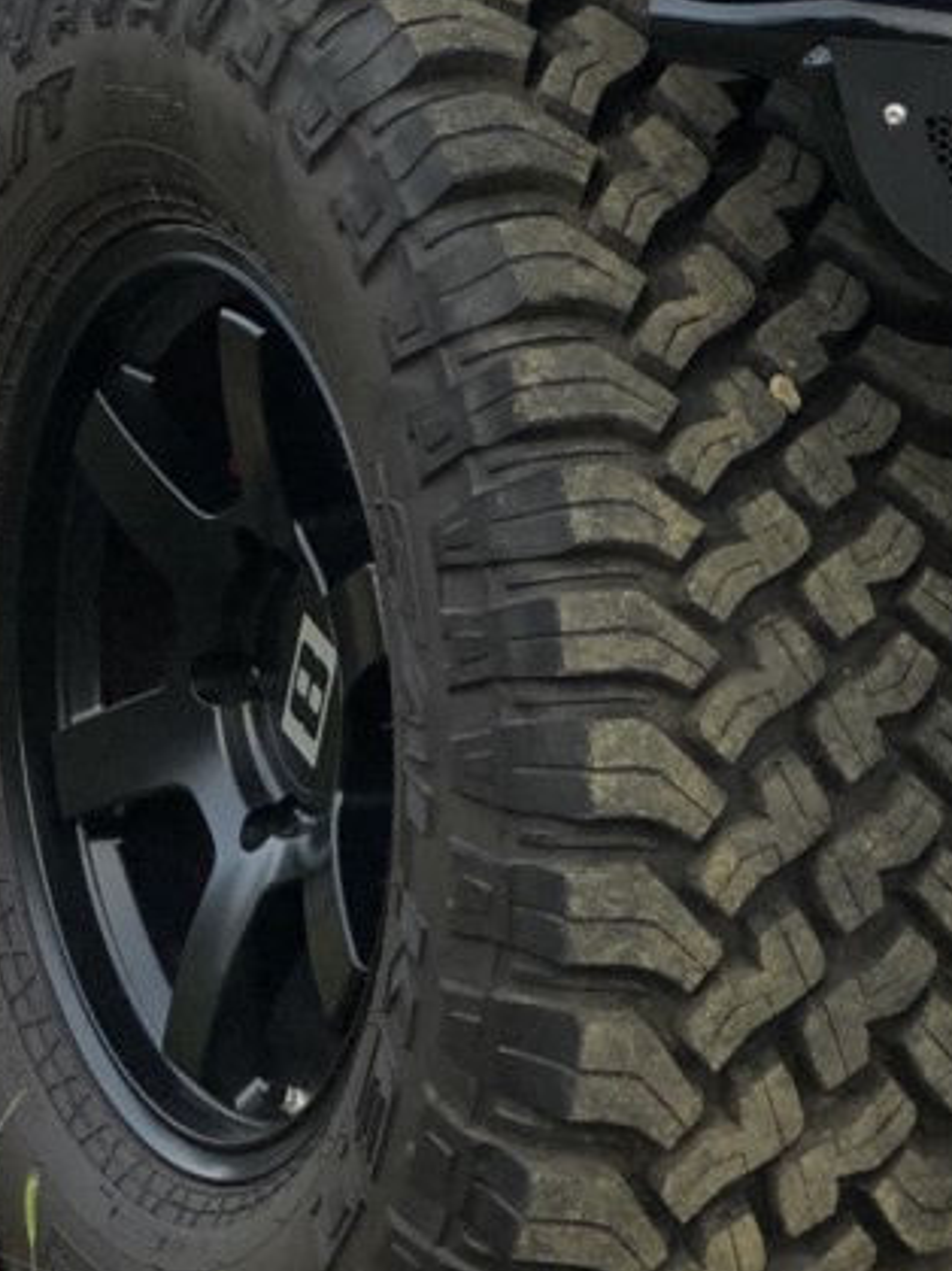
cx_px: 27
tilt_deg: +0.6
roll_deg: -1.1
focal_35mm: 209
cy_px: -622
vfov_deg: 9.2
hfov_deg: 7.1
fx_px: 7668
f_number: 2.8
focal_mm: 6.6
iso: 20
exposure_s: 1/60
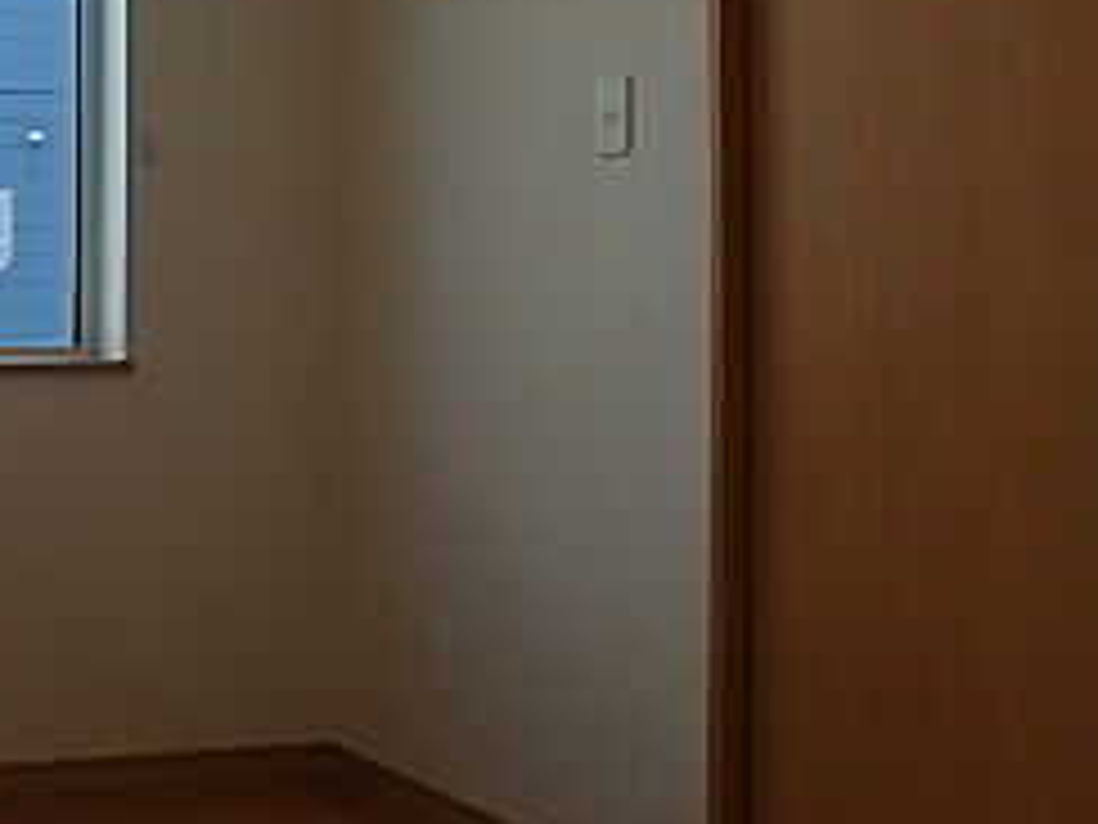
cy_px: 221
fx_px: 1745
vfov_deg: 26.3
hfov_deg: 29.3
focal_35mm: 55
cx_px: -270
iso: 125
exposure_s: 1/125
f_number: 3.5
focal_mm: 3.7
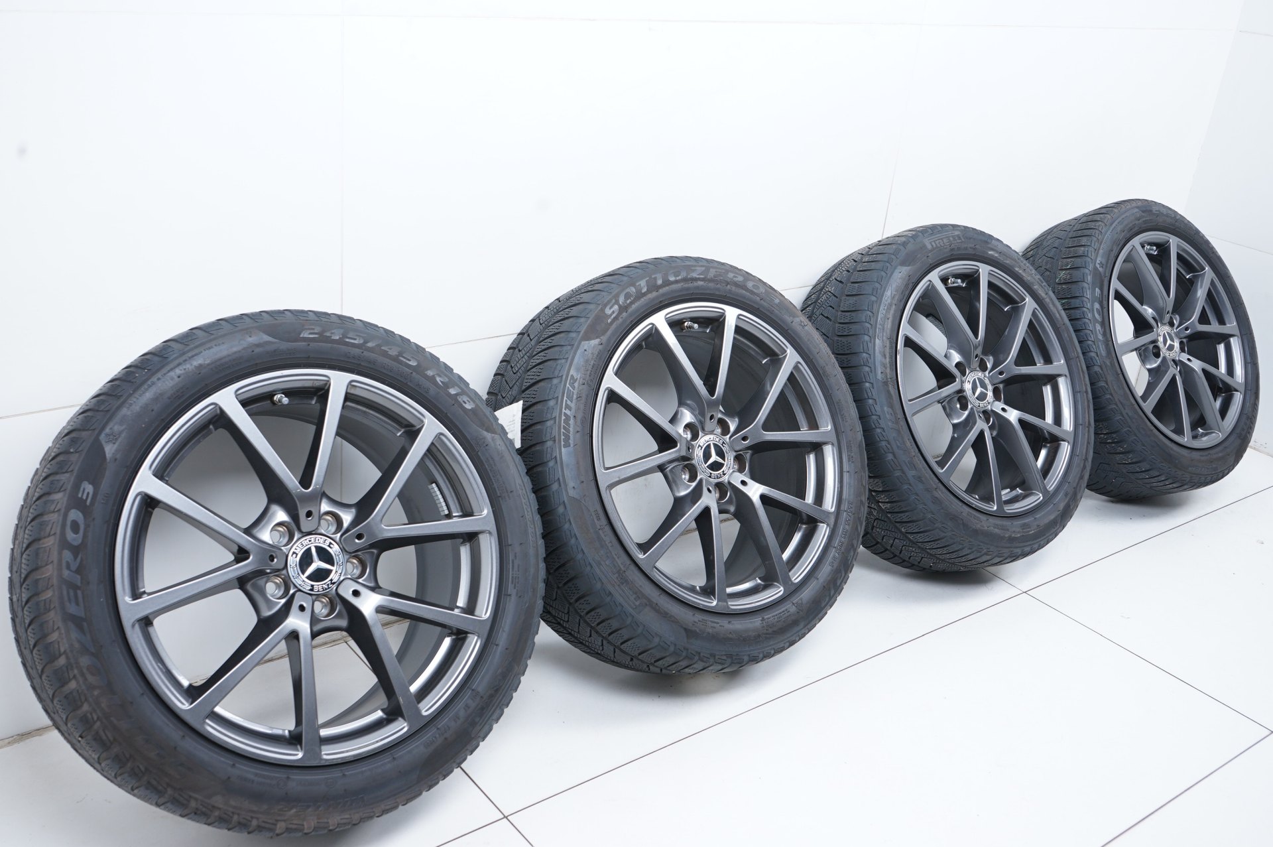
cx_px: 636
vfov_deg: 38.8
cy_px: 424
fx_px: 1201
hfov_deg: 55.8
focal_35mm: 34
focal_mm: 34
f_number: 7.1
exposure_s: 1/125
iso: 250
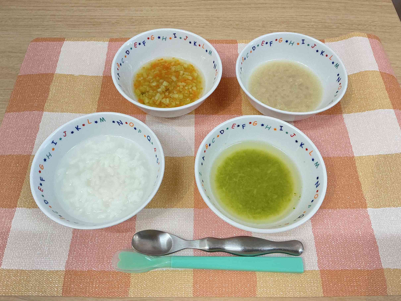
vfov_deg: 48.2
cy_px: 150
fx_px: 336
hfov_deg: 61.7
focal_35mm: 29
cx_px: 200
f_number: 1.8
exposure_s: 1/60
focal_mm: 3
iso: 160
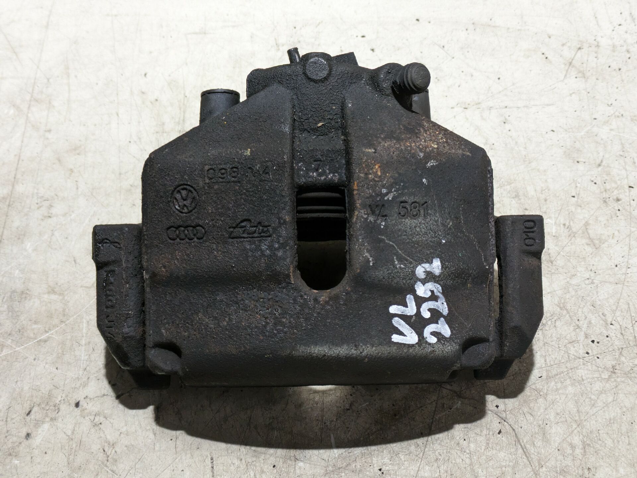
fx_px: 938
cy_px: 239
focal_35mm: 51
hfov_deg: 37.5
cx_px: 318
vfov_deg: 28.6
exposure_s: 1/100
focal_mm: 5.43
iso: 389
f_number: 1.89
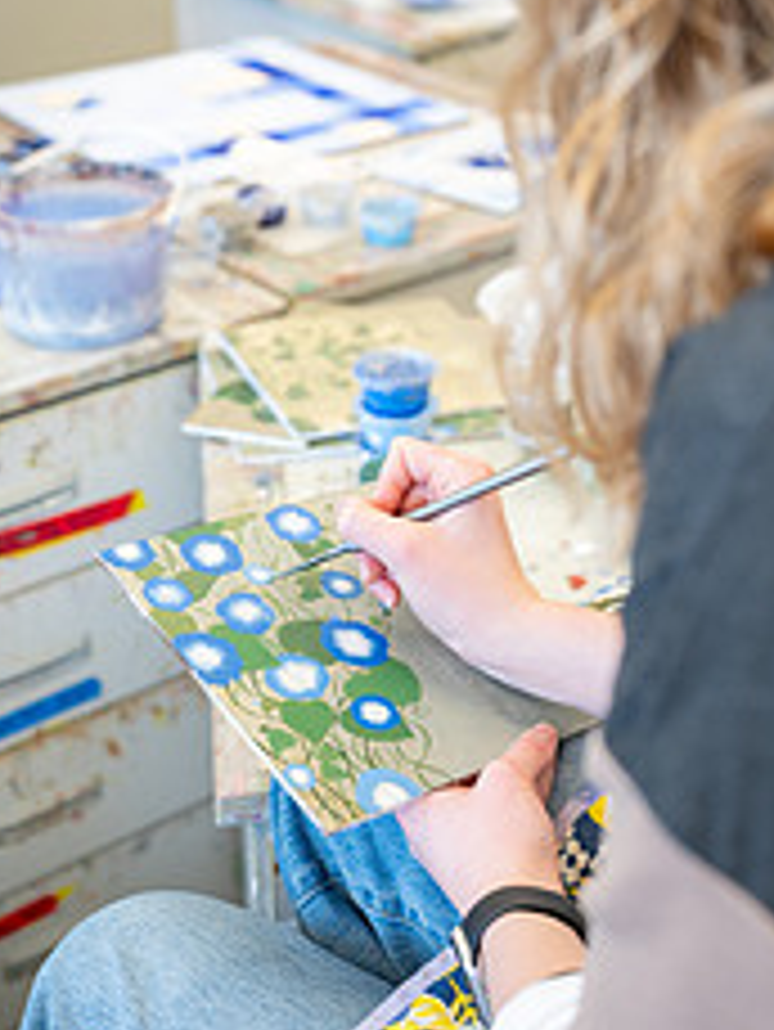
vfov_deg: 28.9
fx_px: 1966
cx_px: 495
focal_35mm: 66
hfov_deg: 22.2
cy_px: 256
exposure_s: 1/100
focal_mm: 35
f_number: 2.8
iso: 320
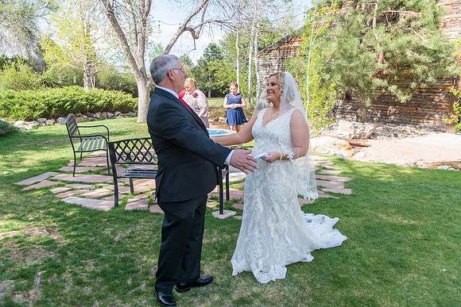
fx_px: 410
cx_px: 230
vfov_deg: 41.1
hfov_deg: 58.7
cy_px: 154
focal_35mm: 32
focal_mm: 32
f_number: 5
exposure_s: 1/400
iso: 200
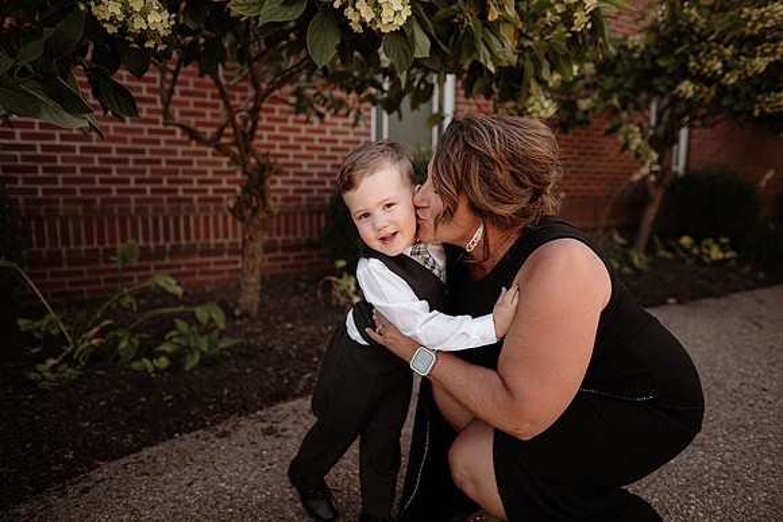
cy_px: 261
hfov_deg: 73.7
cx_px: 392
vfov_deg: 53.2
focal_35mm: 24
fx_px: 522
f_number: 2.2
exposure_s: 1/500
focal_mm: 24
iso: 125
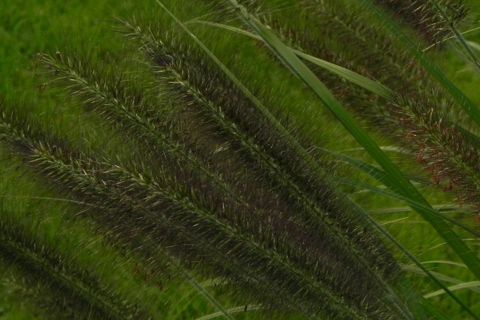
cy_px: 186
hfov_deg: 10.7
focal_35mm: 193
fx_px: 2572
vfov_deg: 7.1
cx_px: 257
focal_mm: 23
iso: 160
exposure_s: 1/30
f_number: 5
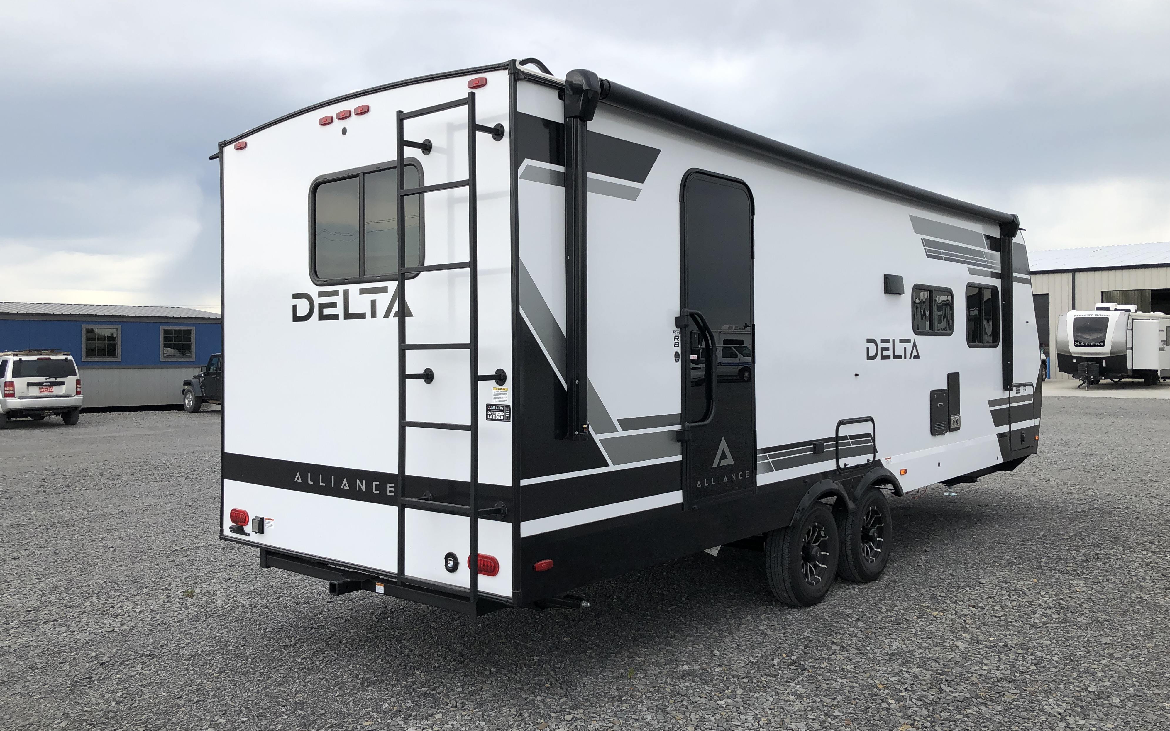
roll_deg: +0.0
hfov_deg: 62.9
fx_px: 957
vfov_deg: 41.8
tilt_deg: -1.5
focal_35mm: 30
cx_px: 587
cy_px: 352
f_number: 1.8
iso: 20
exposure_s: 1/640
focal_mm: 3.99
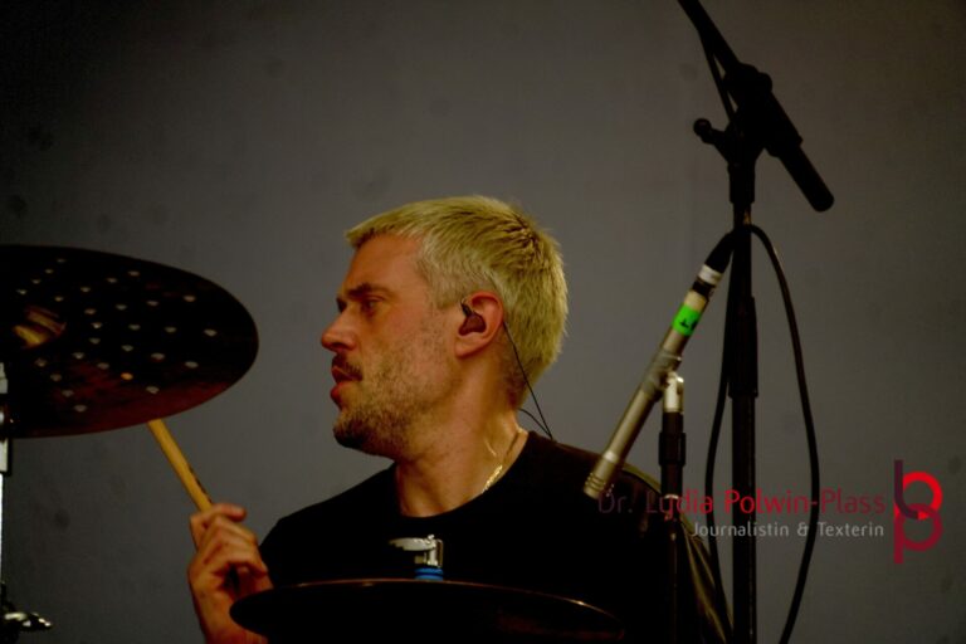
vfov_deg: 3.4
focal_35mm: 402
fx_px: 10786
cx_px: 483
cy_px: 322
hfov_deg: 5.1
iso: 400
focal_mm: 268
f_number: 6.3
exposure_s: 1/500
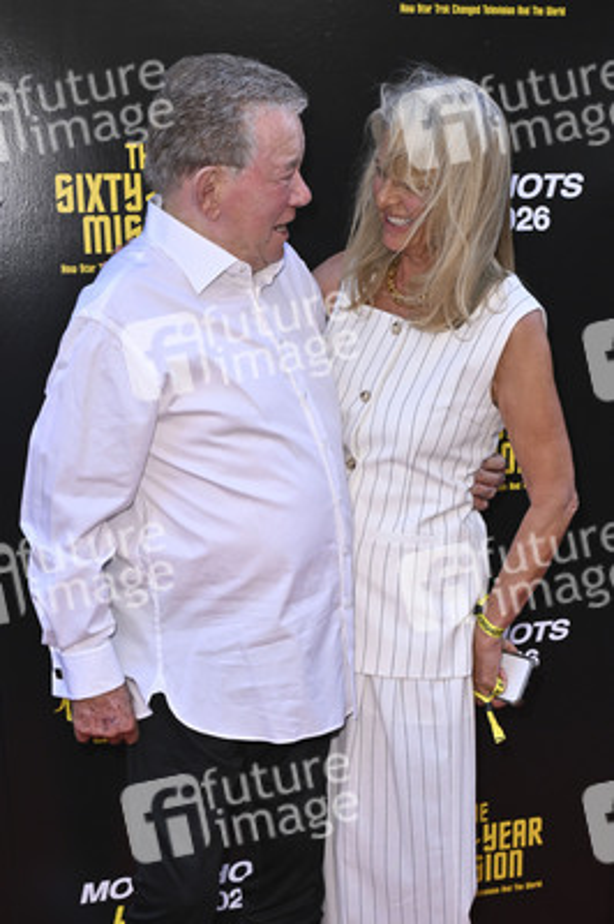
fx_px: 897
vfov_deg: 54.5
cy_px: 462
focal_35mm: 35
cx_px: 307
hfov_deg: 37.8
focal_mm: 35
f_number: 6.3
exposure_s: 1/250
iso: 1000
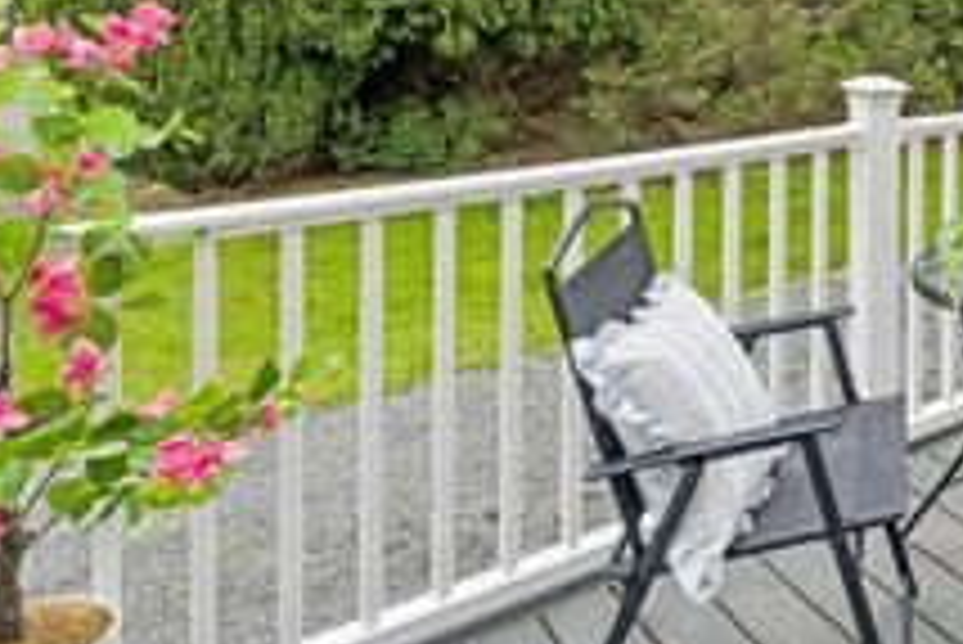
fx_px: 937
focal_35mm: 35
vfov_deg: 33.8
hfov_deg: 43.6
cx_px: 1030
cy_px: -34
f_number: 9
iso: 250
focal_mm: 10
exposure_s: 1/50
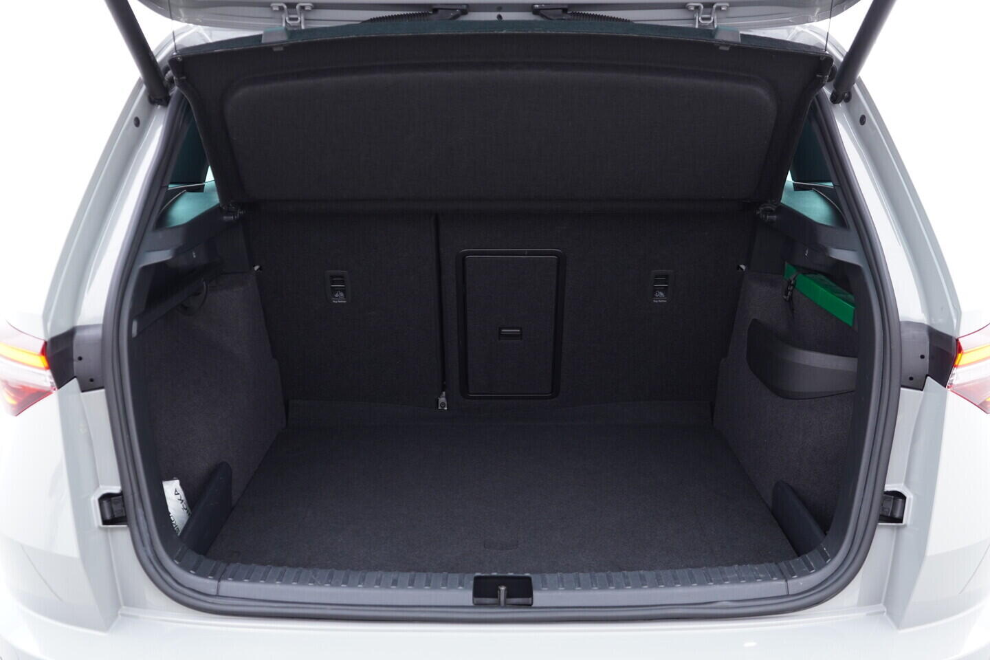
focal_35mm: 36
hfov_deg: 53.1
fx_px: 990
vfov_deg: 36.9
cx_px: 495
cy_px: 330
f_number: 2.8
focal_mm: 24
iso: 400
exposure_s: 1/40
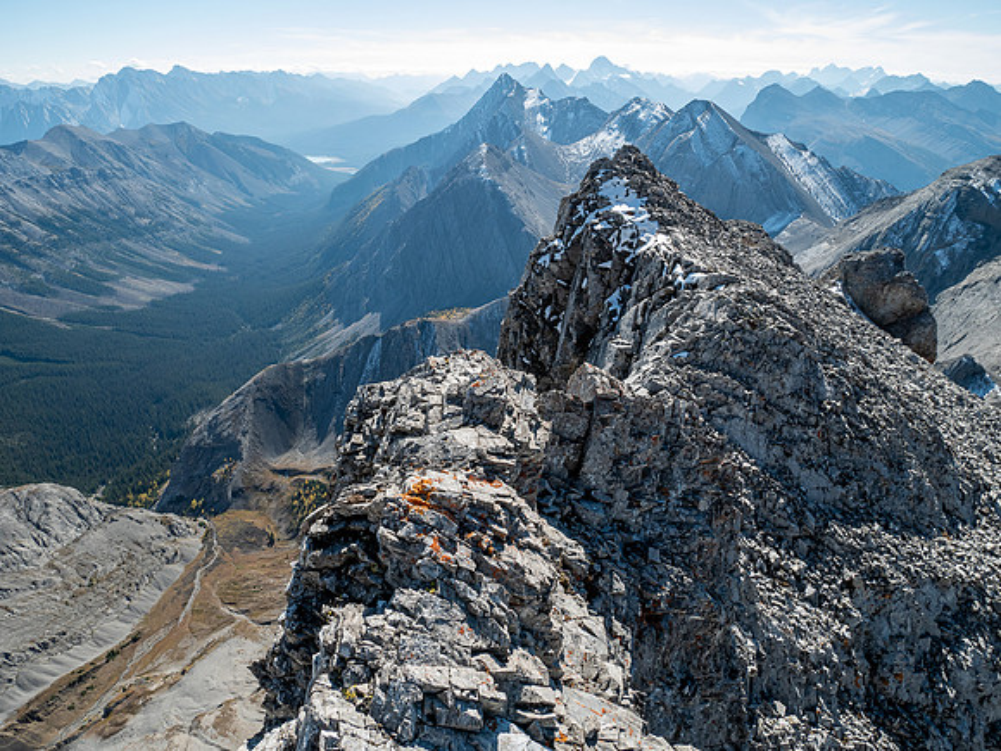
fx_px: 694
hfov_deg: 71.6
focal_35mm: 24
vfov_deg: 56.8
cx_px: 500
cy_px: 376
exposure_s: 1/250
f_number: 8
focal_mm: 12
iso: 200
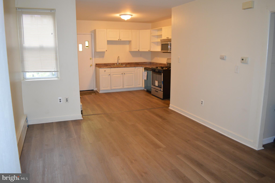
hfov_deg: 67.4
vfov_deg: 47.8
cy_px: 92
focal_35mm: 27
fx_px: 206
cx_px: 138
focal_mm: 18
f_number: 3.5
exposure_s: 1/60
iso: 720
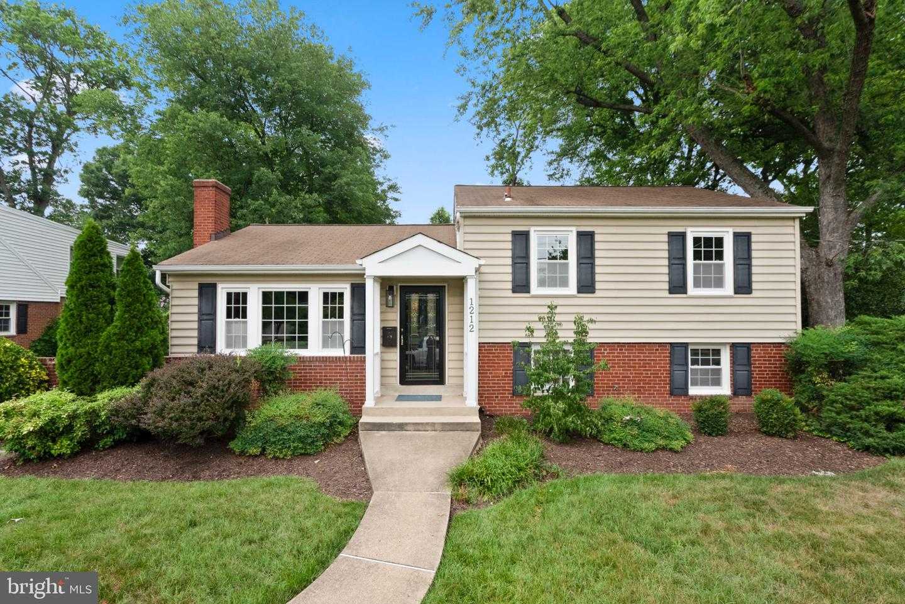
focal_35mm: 16
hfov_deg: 96.7
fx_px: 402
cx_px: 452
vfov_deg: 73.8
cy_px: 302
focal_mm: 16
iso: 800
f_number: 8
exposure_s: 1/640
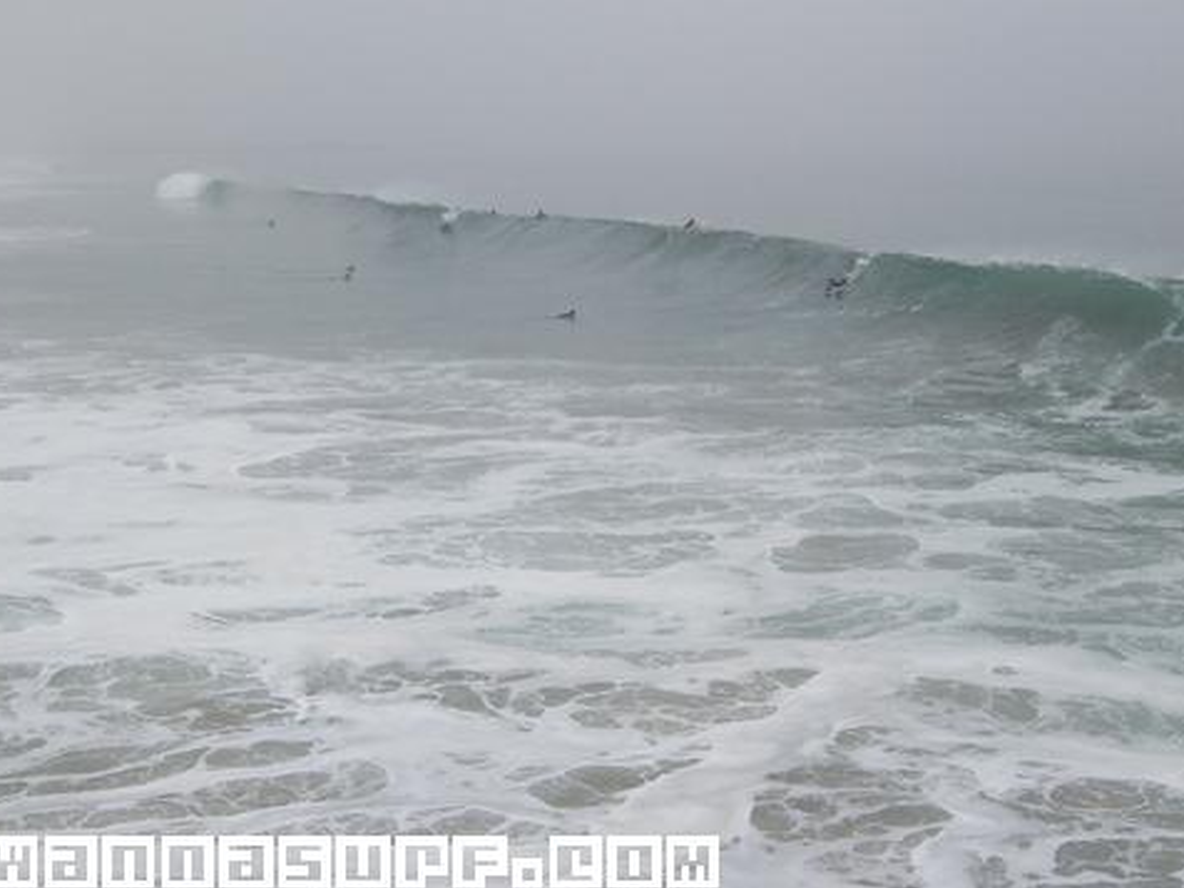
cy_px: 408
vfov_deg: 24.4
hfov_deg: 32.2
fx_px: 2052
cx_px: 650
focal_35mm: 60
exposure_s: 1/250
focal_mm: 8
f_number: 4
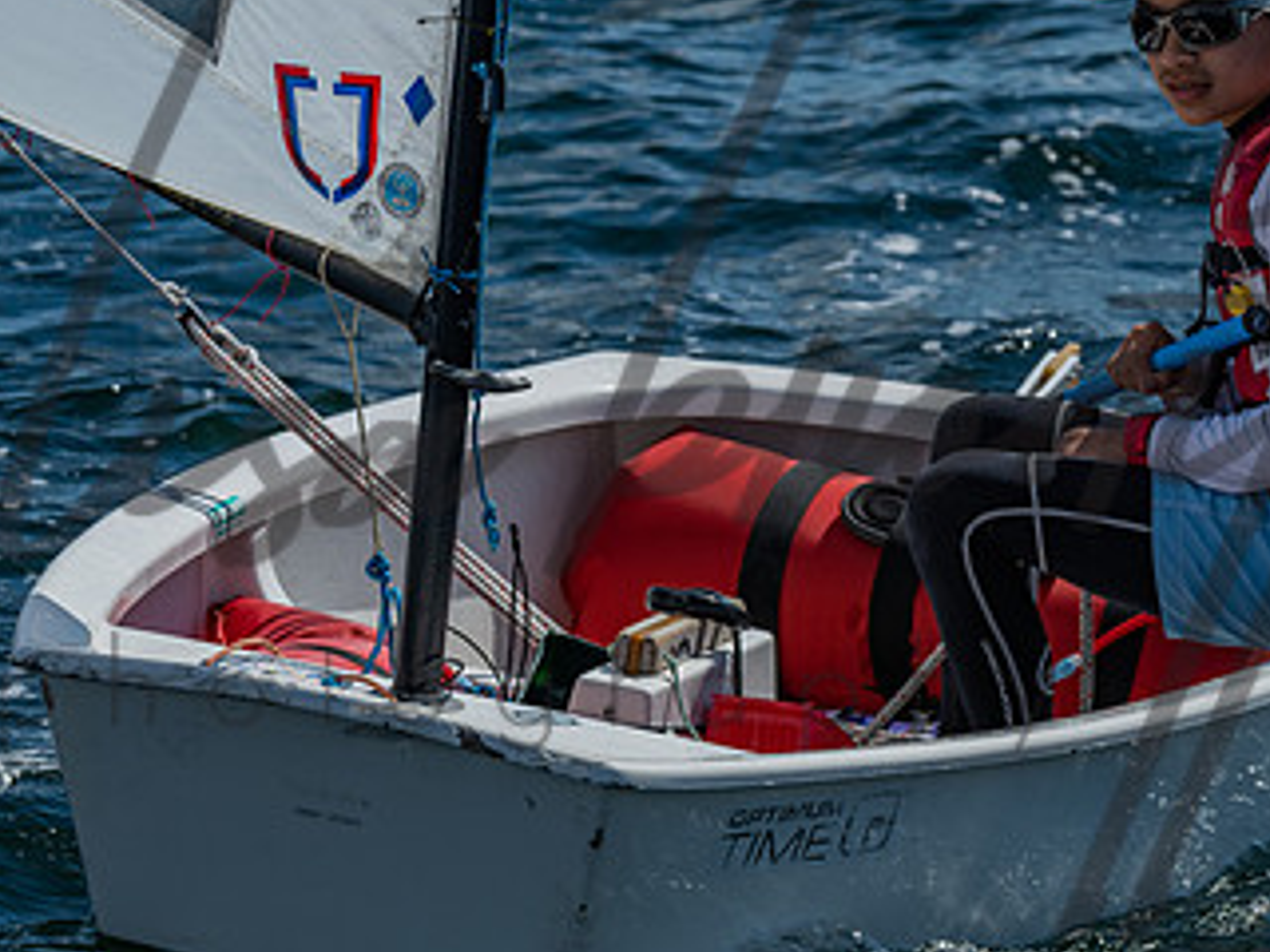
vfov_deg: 4.3
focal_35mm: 349
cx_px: 881
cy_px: 395
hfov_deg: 5.7
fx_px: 12804
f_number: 8
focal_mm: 200
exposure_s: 1/640
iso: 100
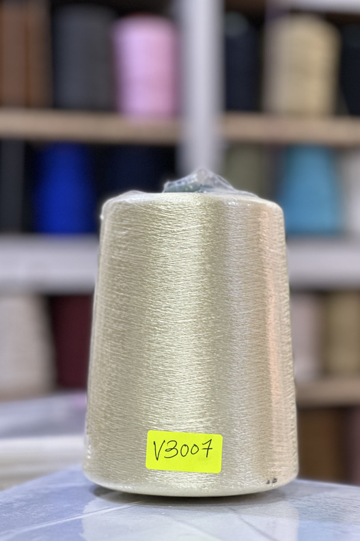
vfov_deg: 25.1
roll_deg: +0.3
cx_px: 189
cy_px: 273
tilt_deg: +1.4
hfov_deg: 16.8
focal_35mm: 81
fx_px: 1215
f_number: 2.8
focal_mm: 9
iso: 125
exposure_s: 1/50
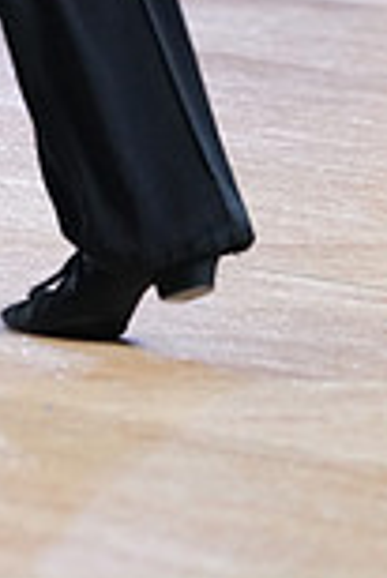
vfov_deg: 3.7
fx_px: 9025
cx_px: -333
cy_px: -349
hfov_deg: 2.4
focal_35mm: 561
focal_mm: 149
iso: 2500
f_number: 4
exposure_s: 1/250
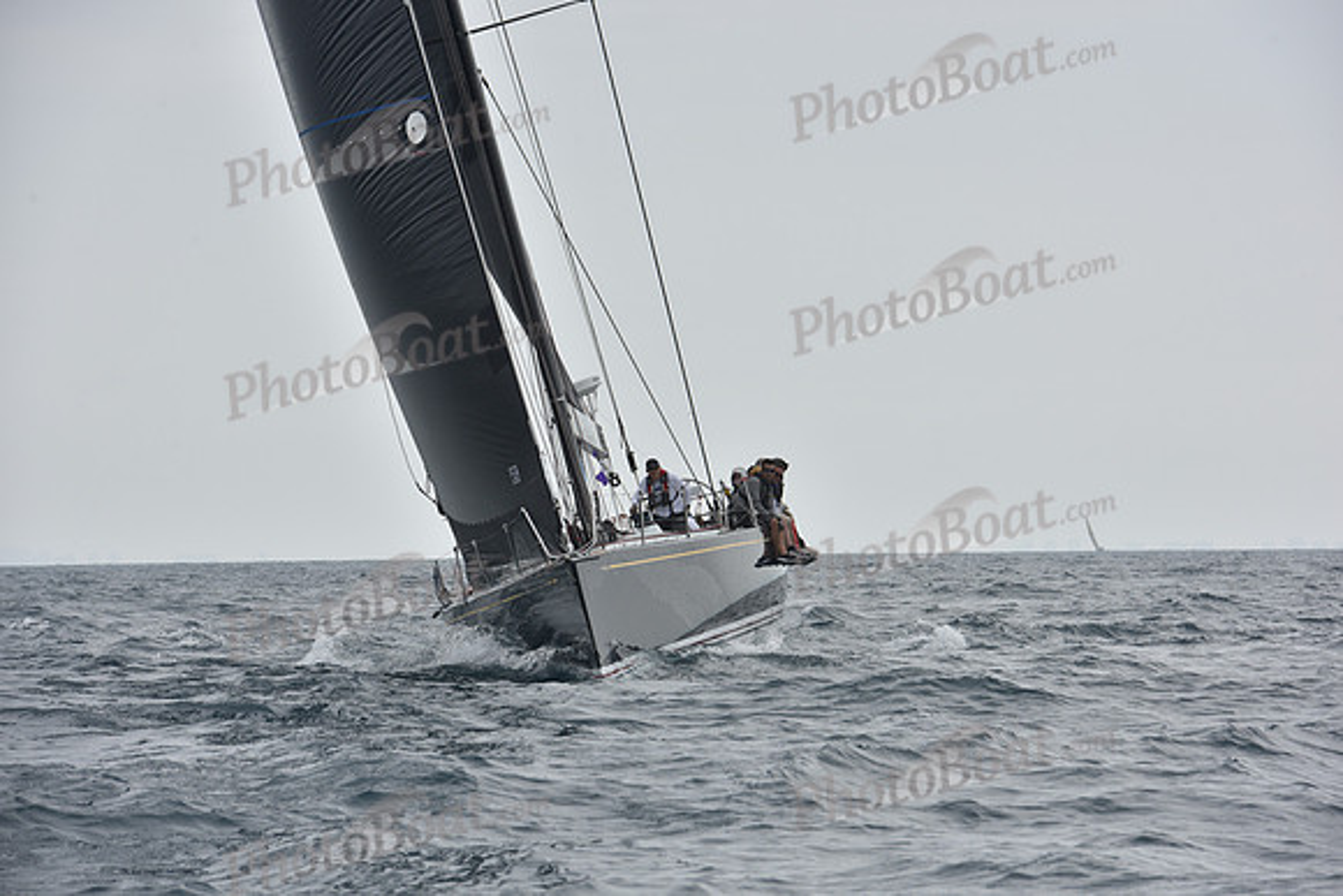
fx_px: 7463
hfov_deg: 10.3
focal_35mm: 200
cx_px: 672
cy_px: 448
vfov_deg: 6.9
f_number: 11
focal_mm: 200
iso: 250
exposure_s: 1/800
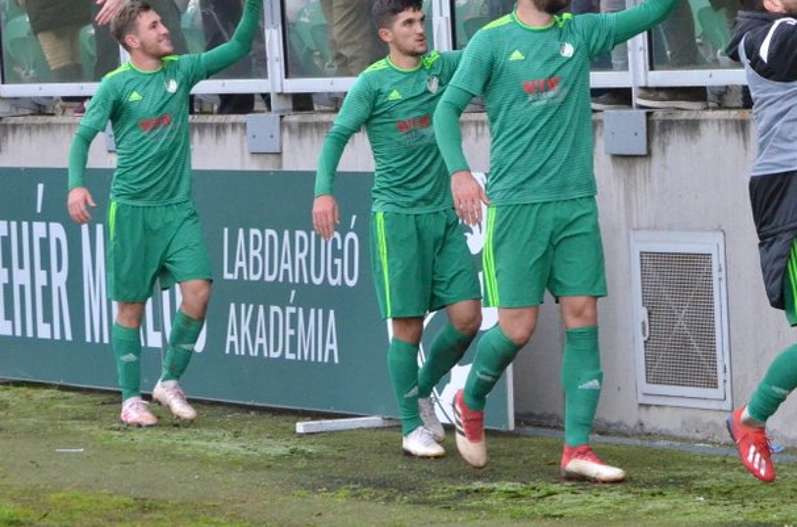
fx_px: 4594
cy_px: 80
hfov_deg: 9.9
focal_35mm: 208
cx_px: 765
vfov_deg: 6.6
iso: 3200
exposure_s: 1/800
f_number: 7.1
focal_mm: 70
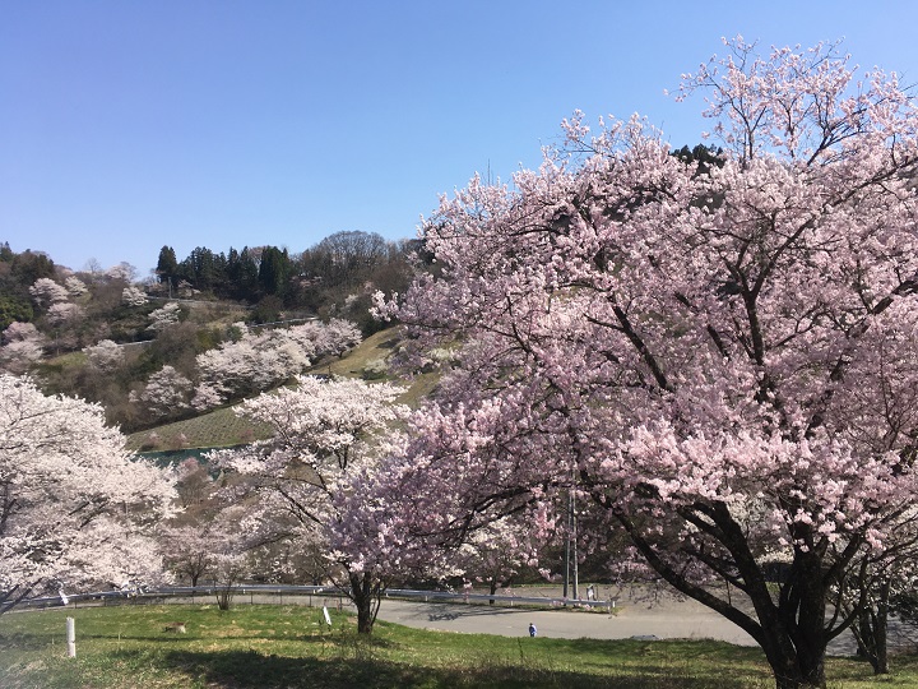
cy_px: 344
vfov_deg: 48.2
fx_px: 769
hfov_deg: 61.7
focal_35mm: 29
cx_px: 459
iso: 25
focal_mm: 4.15
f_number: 2.2
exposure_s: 1/1326
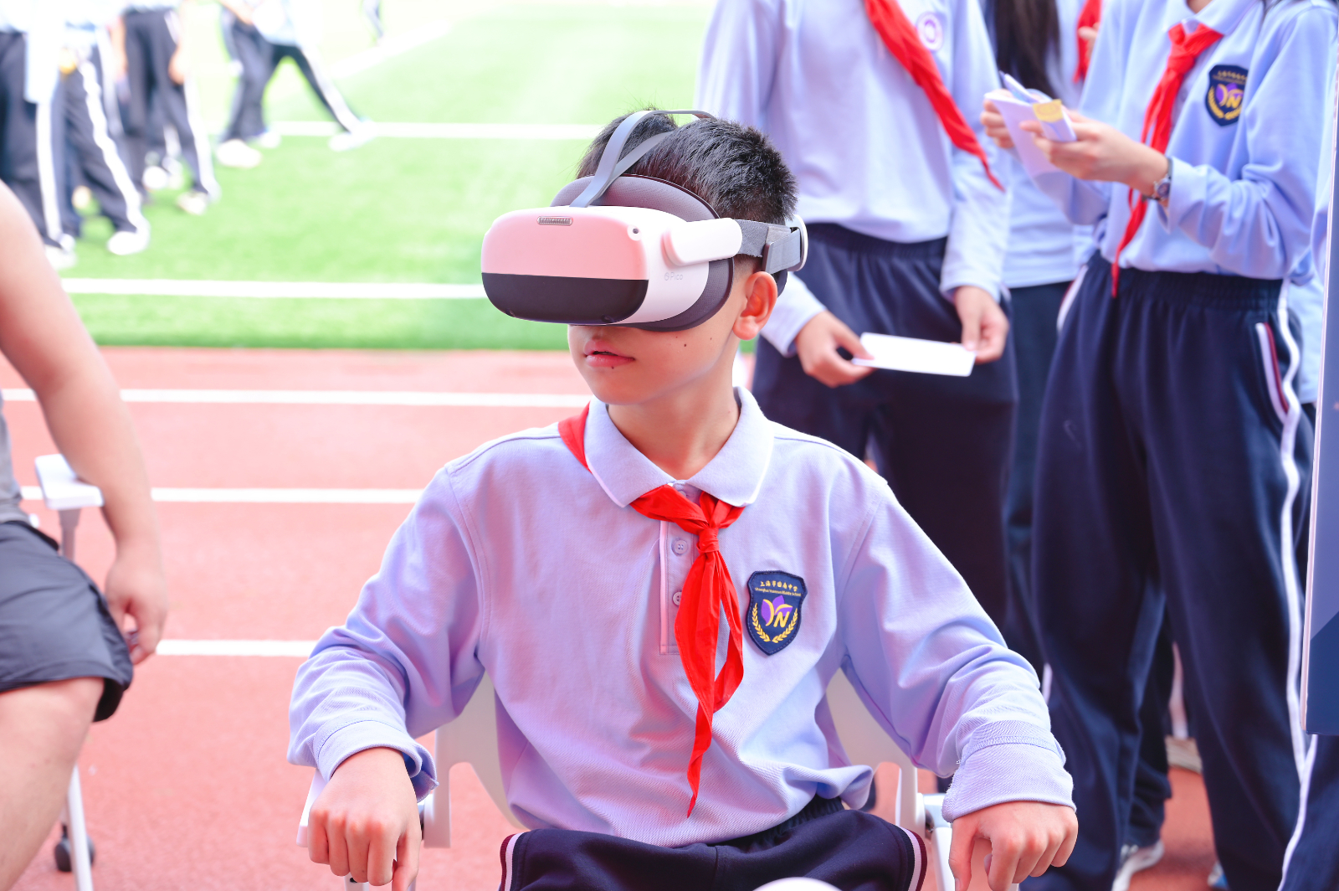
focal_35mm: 57
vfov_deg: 23.7
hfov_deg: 35.1
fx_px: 2118
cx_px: 670
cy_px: 446
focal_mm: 57
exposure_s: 1/100
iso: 100
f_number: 4
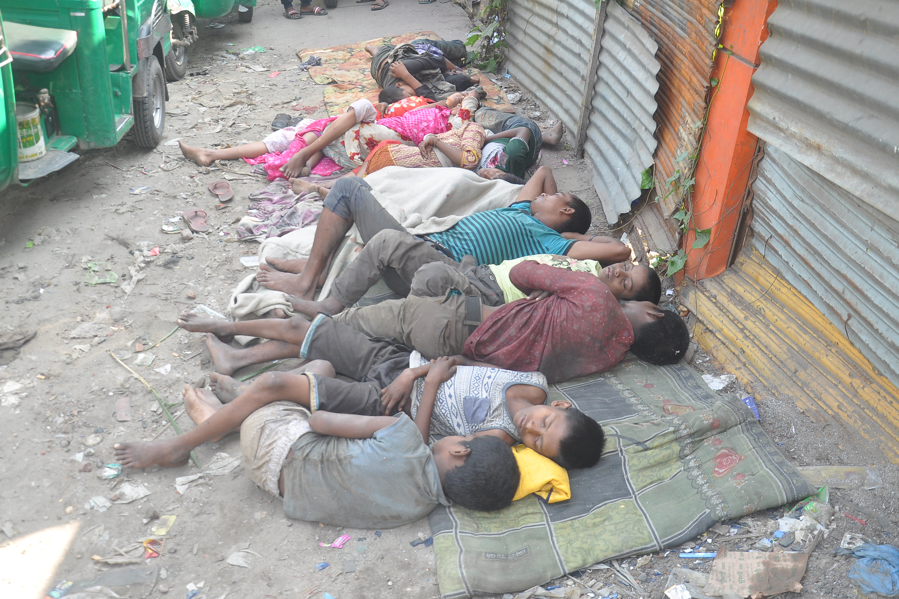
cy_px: 292
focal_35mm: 33
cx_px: 437
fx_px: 812
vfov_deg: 40.5
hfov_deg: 57.9
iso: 640
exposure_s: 1/200
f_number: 5.6
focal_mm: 21
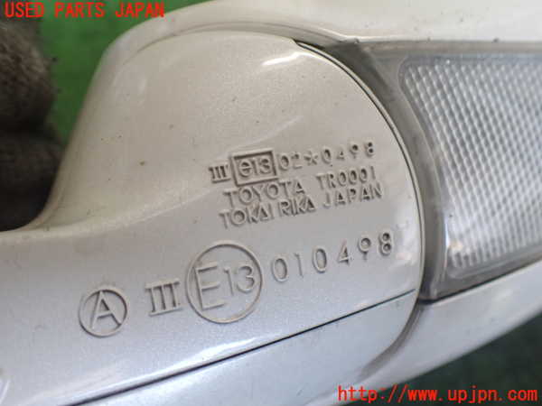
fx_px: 470
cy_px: 203
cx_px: 271
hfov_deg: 60.0
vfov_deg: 46.8
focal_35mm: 30
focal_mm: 5.4
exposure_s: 1/125
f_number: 2.3
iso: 320
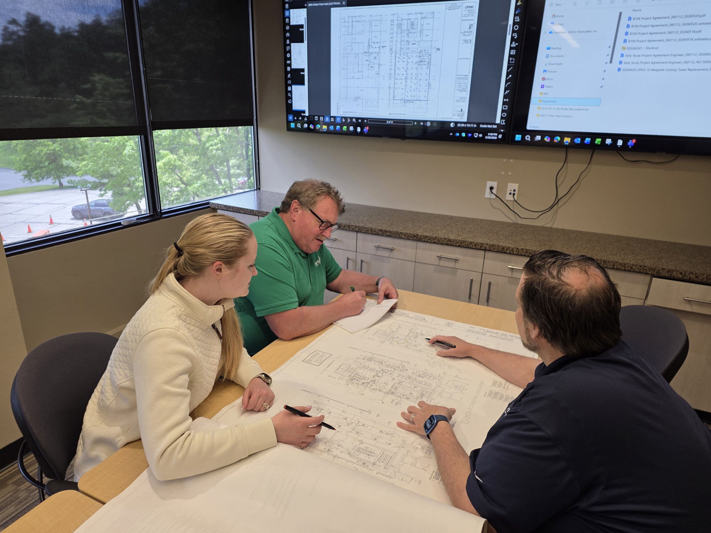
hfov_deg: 73.9
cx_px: 356
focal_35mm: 23
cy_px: 266
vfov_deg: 58.9
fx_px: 472
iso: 100
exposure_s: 1/120
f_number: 1.7
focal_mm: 6.3
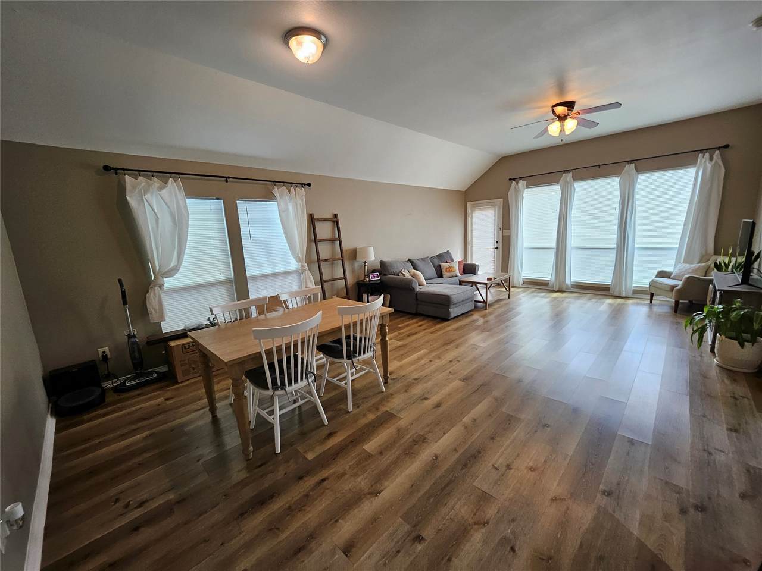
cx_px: 381
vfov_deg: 89.9
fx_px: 286
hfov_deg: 106.2
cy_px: 286
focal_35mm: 13
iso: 125
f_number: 2.2
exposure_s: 1/60
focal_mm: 1.7
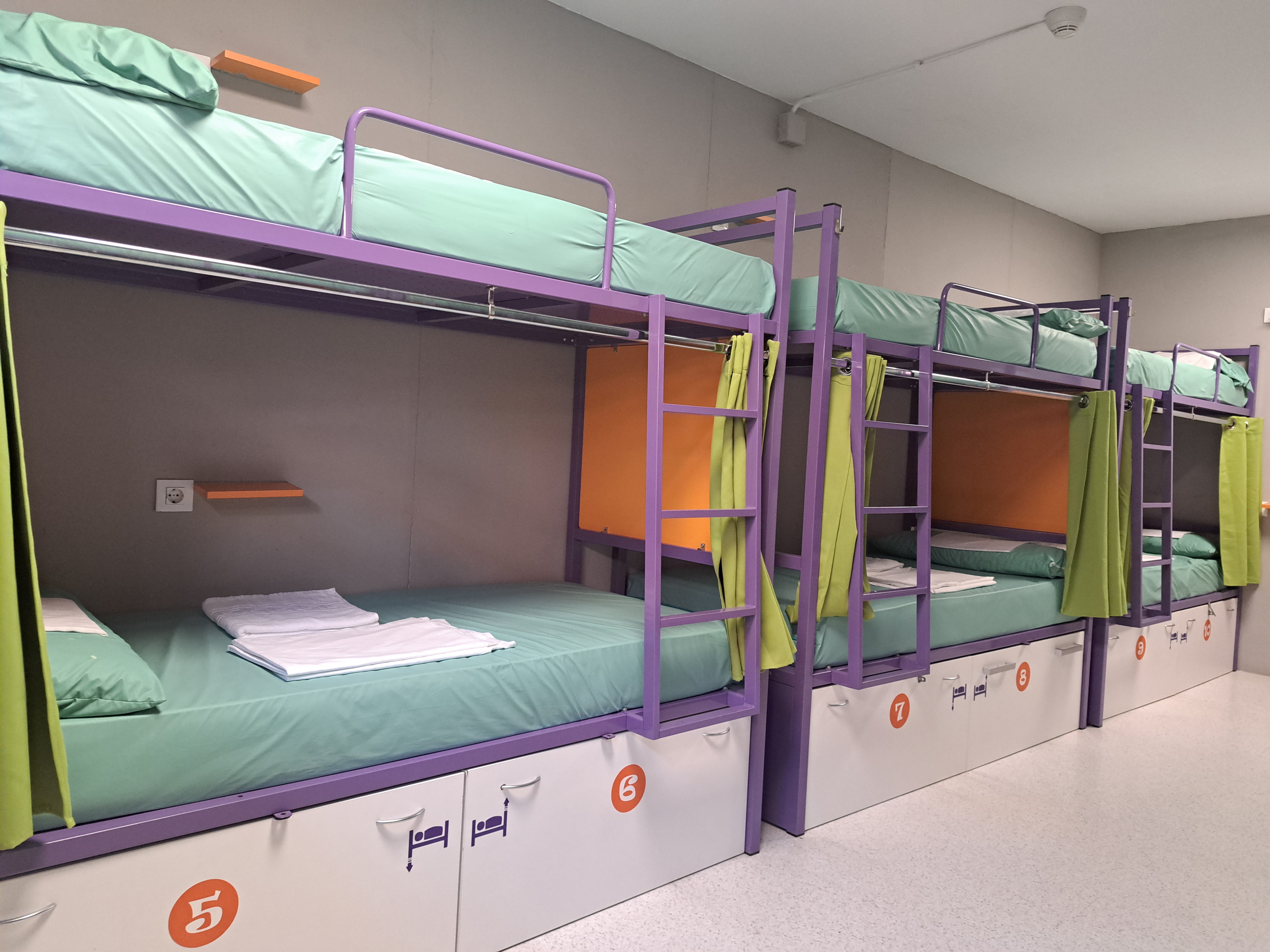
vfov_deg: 56.8
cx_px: 635
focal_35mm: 24
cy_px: 476
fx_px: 881
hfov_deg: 71.6
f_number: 1.8
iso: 320
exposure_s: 1/50
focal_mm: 5.23
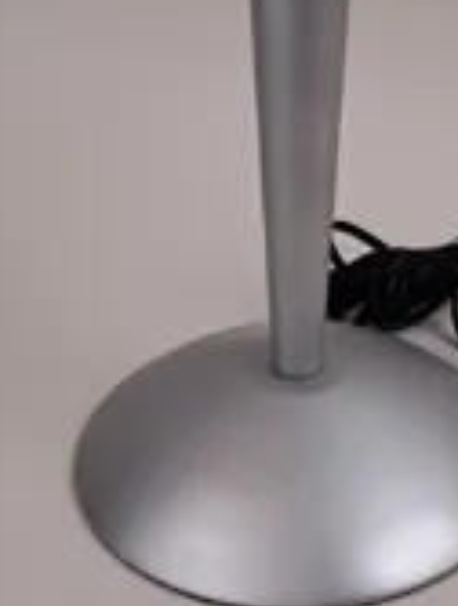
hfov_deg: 17.2
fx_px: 1511
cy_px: -65
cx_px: 298
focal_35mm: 86
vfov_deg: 21.5
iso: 50
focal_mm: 5.23
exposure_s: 1/101
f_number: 1.8
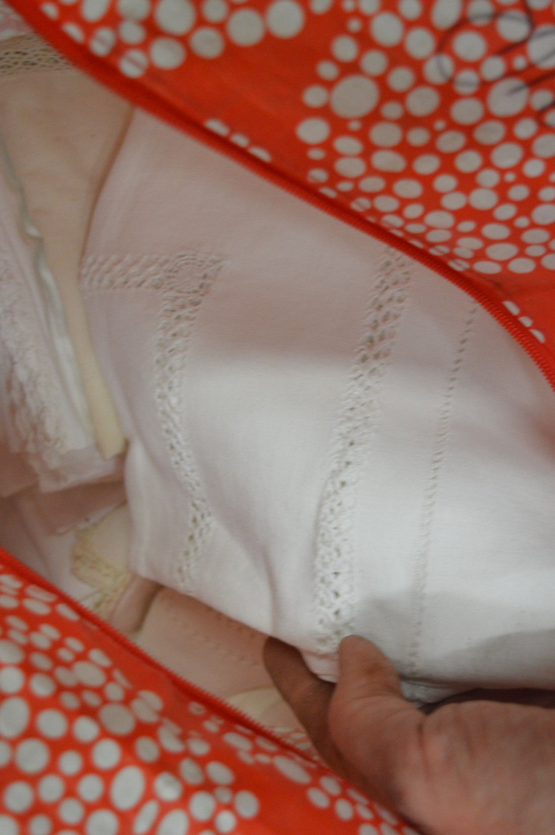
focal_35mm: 46
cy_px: 418
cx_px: 278
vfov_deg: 42.4
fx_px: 1077
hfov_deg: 28.9
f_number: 4.2
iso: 1600
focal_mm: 31
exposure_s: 1/60
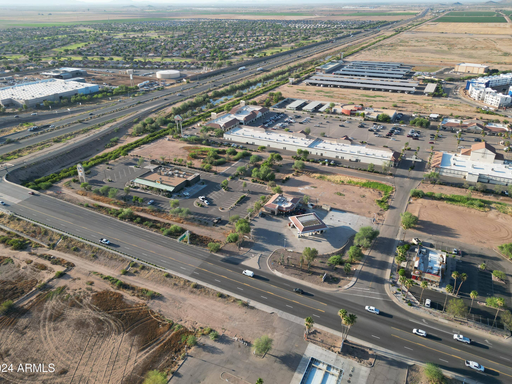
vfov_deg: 54.9
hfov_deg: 69.4
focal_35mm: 25
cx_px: 254
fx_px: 370
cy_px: 186
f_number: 1.7
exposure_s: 1/1500
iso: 160
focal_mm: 6.72
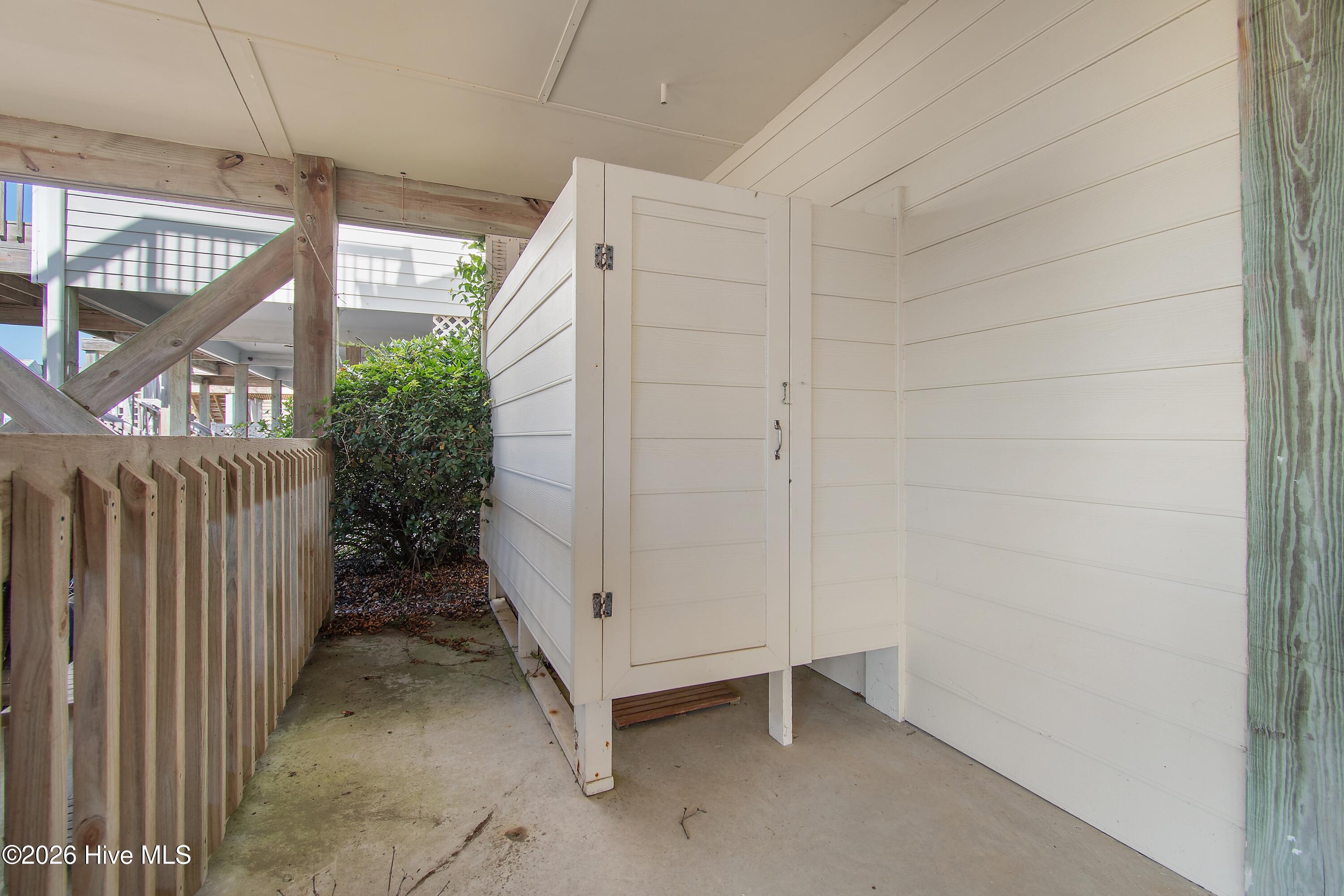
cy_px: 448
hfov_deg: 100.4
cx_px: 672
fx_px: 560
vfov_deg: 77.3
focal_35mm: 15
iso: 100
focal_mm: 10
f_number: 4.5
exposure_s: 1/100
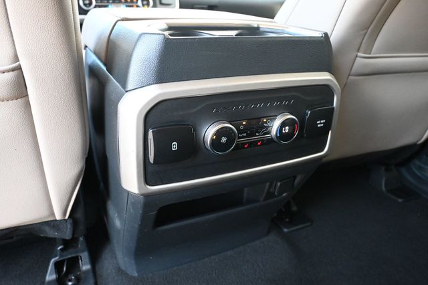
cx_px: 214
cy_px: 142
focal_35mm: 28
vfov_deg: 45.6
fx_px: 339
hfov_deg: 64.6
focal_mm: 19
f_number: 3.8
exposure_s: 1/125
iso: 3200
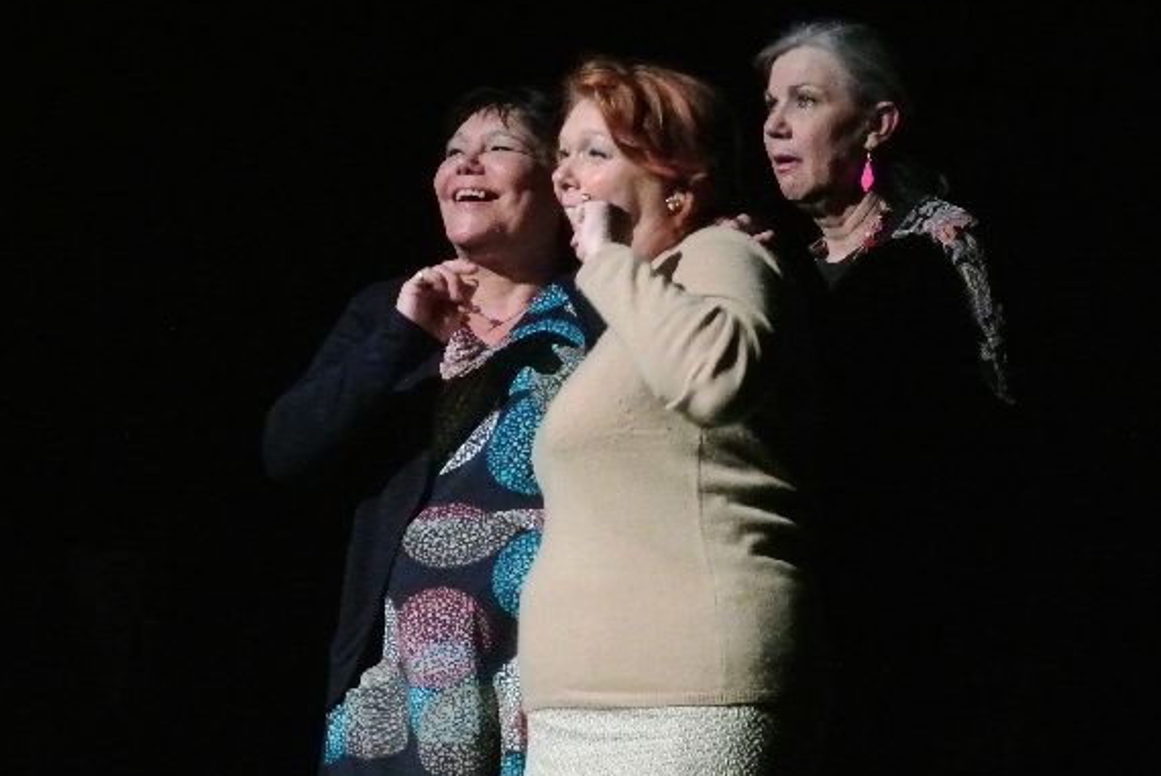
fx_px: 5390
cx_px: 552
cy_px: 386
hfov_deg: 12.3
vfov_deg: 8.2
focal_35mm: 167
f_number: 9
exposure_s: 1/125
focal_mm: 44.2
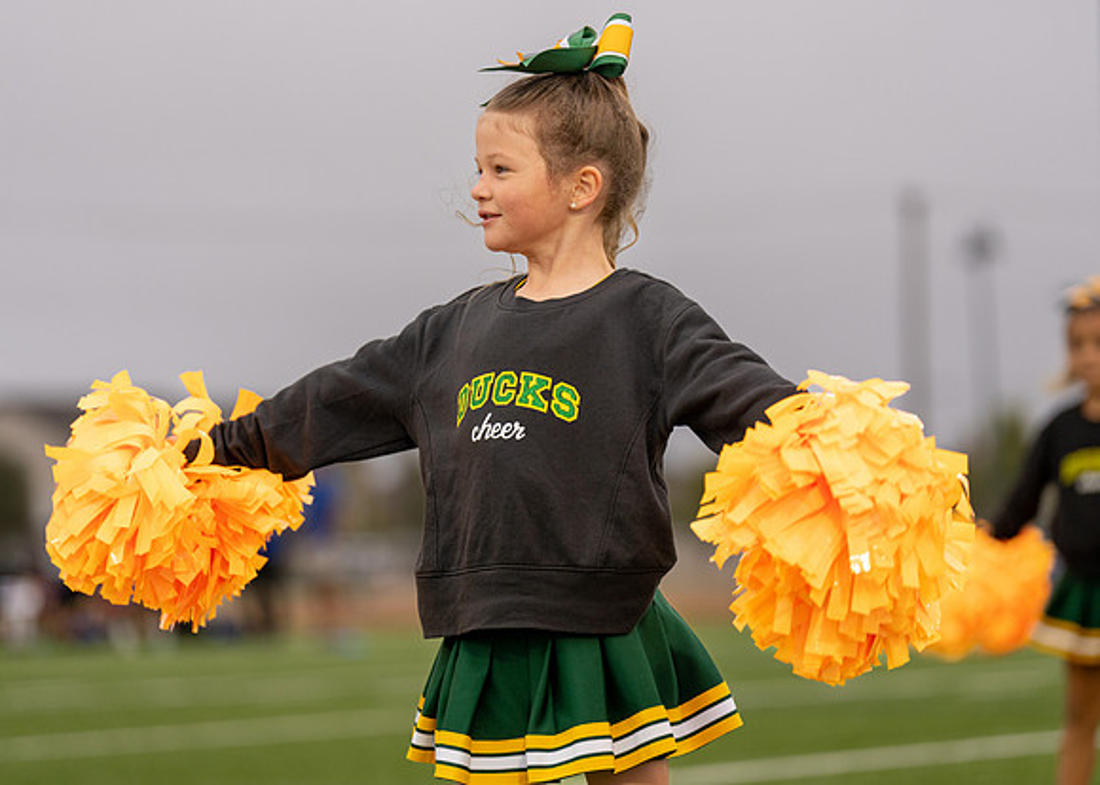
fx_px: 4451
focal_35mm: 143
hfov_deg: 14.1
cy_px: 392
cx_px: 550
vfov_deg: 10.1
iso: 640
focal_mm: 136
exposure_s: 1/1000
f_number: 2.8
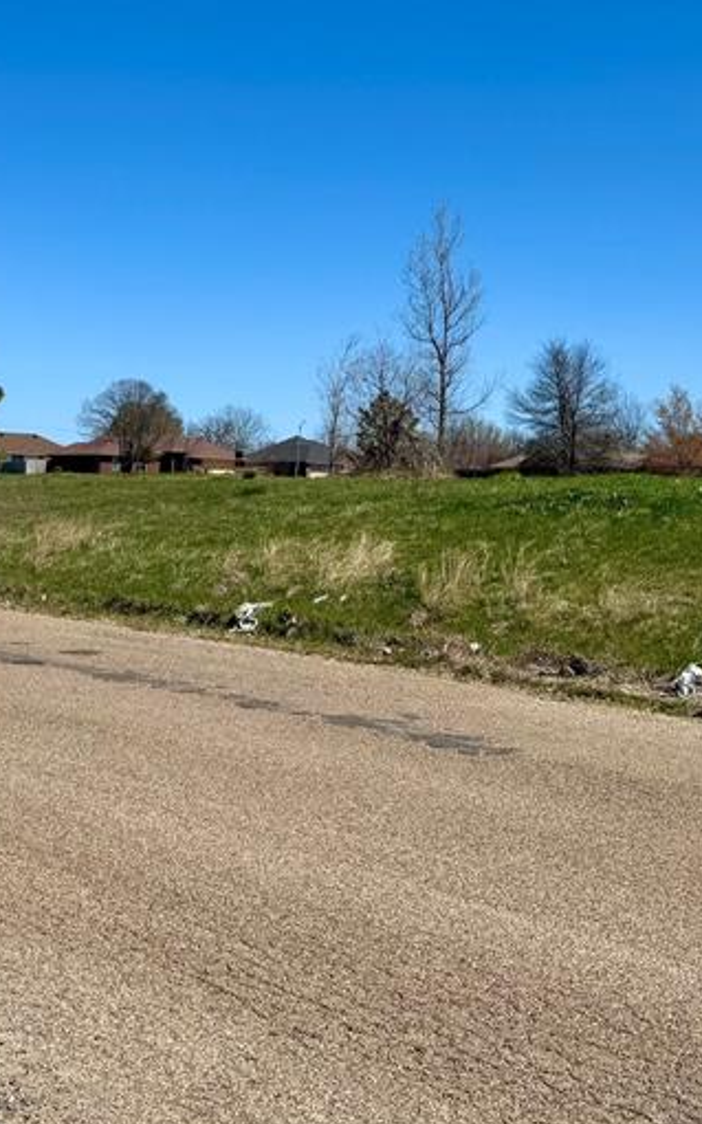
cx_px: 288
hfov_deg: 25.3
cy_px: 374
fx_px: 1562
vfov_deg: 39.1
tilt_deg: +4.3
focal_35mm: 51
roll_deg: -1.4
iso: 80
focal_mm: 6.76
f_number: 1.78
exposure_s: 1/7092
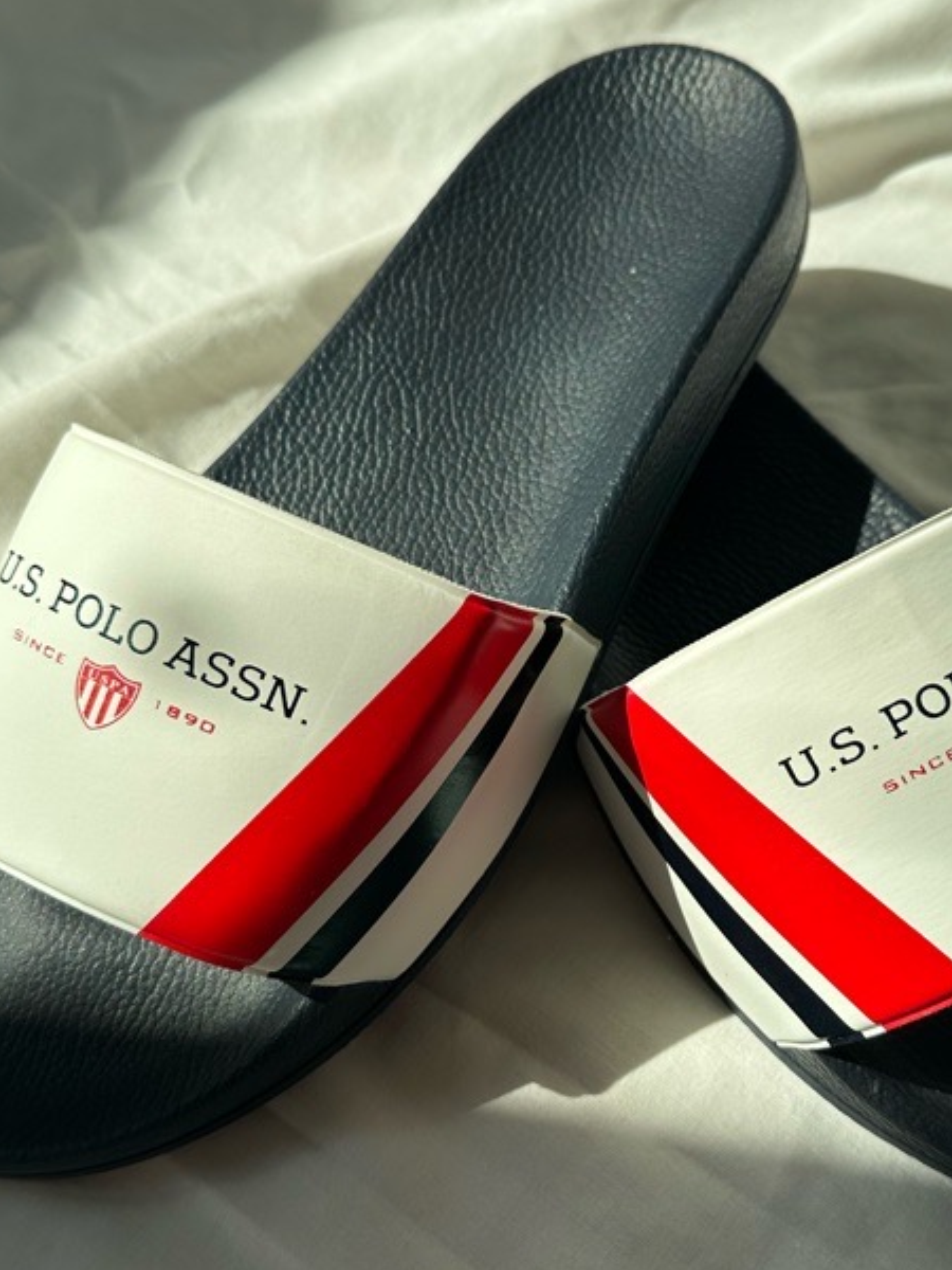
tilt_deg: -61.2
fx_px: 1467
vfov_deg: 46.7
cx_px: 567
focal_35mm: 40
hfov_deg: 35.8
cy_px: 711
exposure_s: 1/1692
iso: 80
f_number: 1.78
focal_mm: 6.86
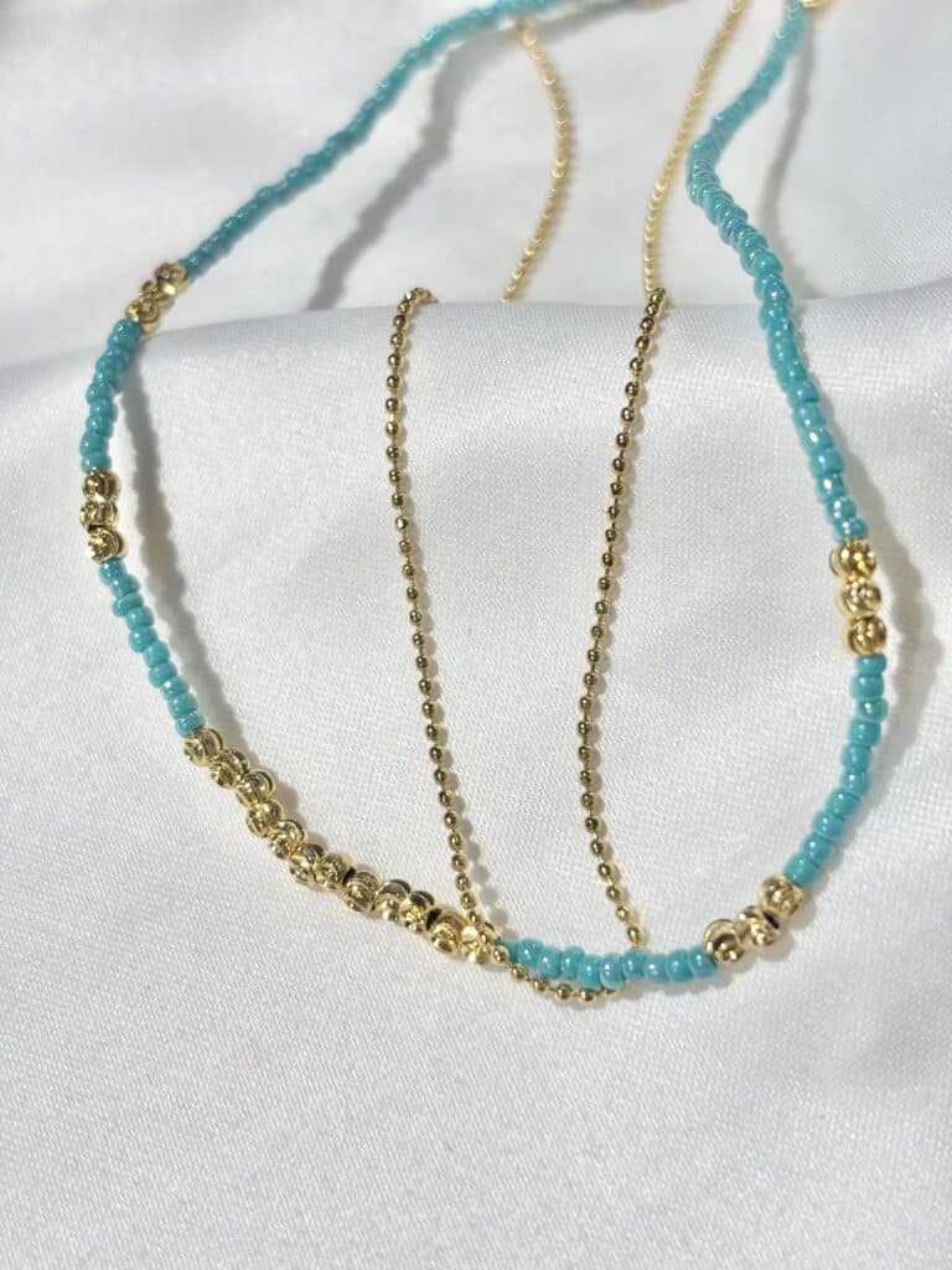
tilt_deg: -47.8
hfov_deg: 28.0
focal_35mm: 52
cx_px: 476
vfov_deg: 36.8
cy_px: 635
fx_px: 1907
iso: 32
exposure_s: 1/394
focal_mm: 5.96
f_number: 1.6
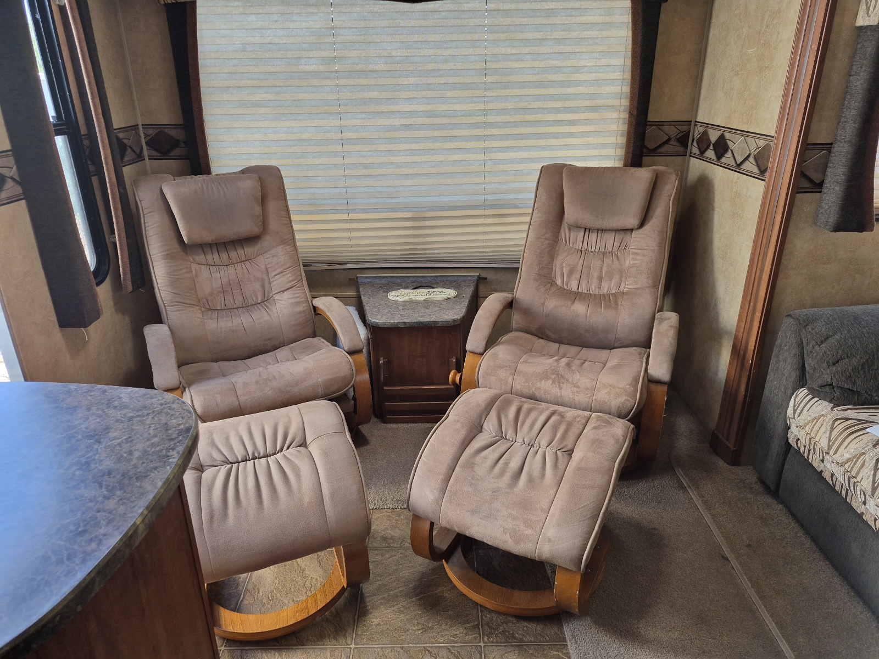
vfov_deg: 58.9
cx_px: 440
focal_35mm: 23
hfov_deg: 73.9
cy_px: 330
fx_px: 584
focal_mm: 5.4
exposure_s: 1/182
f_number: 1.8
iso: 160
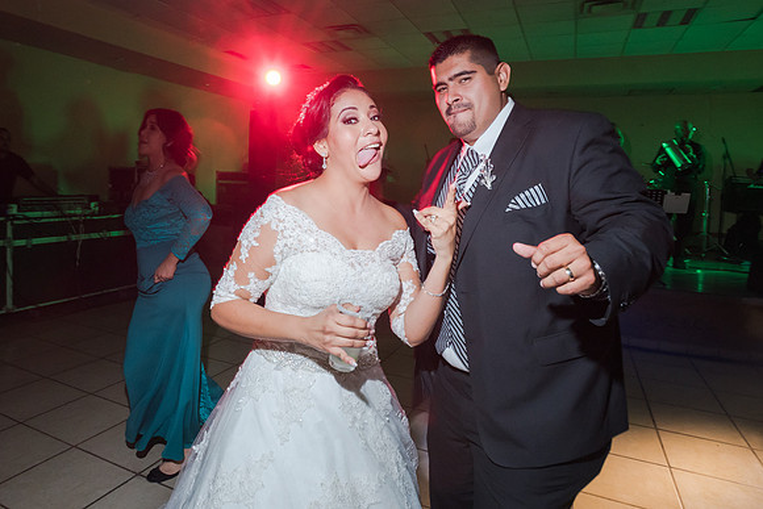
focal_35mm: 23
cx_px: 326
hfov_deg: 75.6
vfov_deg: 54.4
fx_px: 488
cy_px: 189
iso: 1600
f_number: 4
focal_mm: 17
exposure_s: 1/100
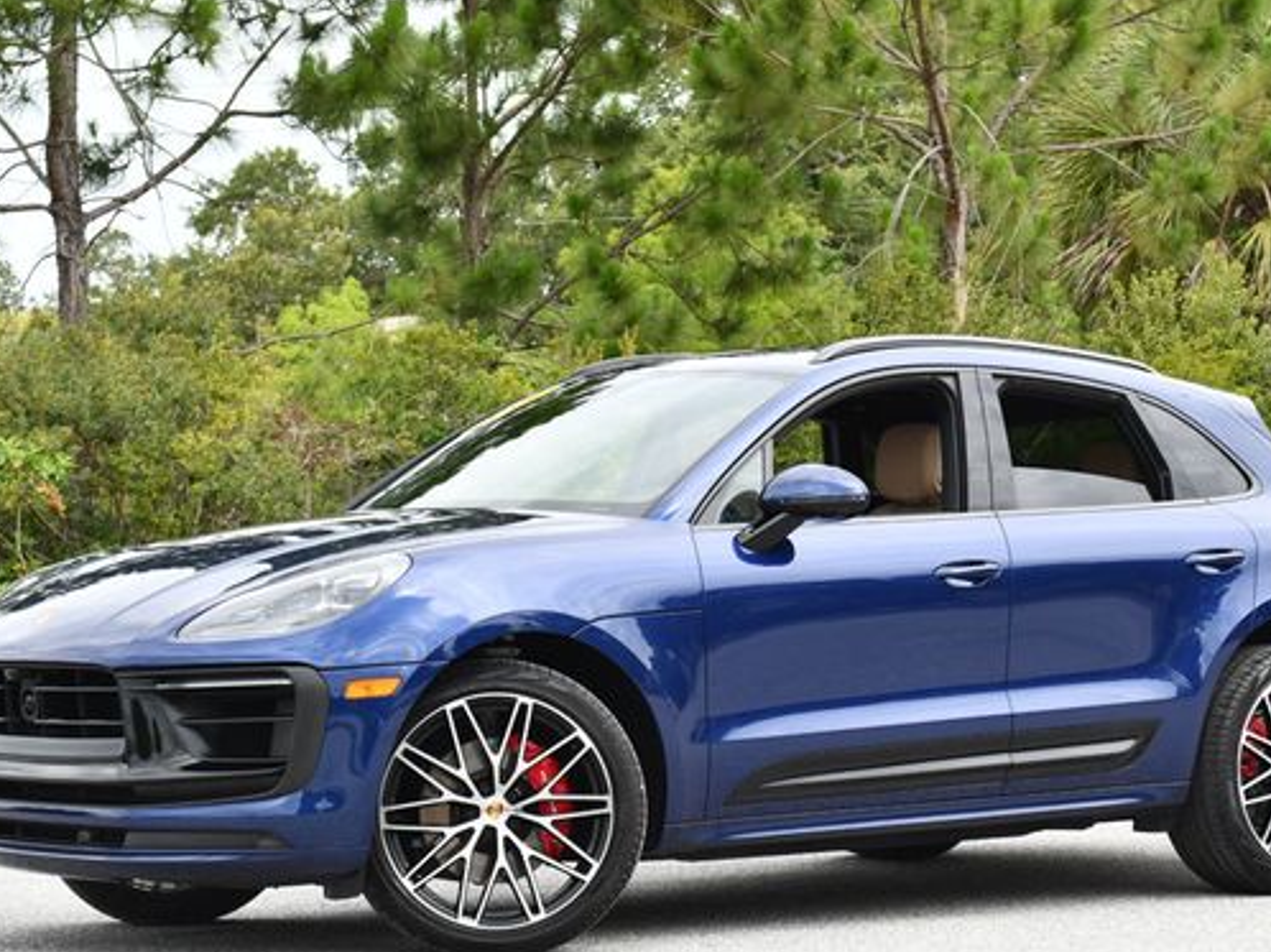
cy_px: 498
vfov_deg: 14.9
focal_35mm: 99
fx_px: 3633
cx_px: 681
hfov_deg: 19.8
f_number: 5.6
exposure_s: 1/250
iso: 200
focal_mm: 40
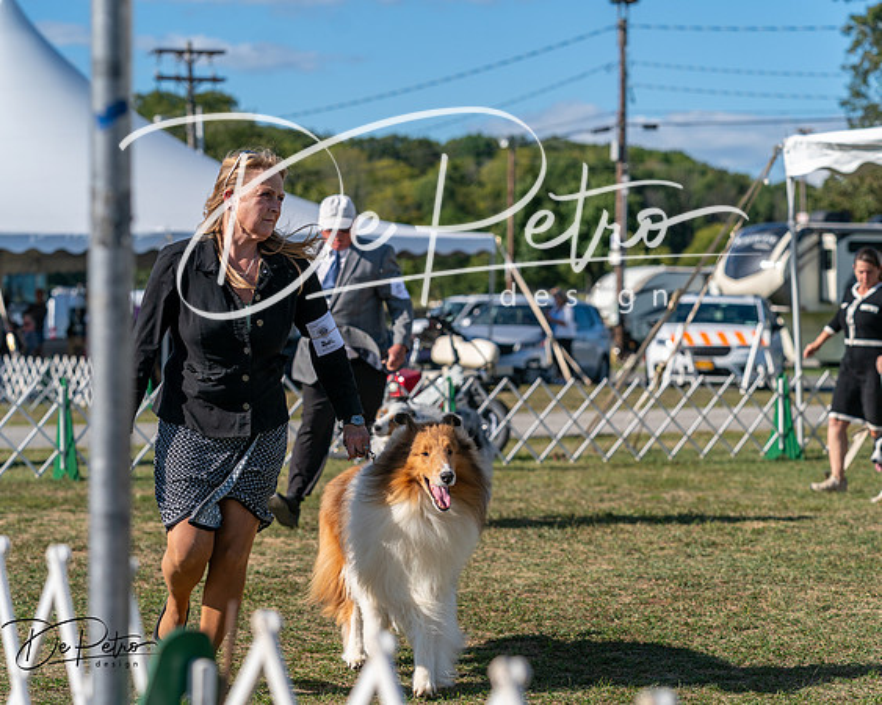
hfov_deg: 18.0
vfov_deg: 14.4
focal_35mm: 107
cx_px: 441
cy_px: 352
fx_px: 2792
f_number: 4.5
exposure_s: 1/1250
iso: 100
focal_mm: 95
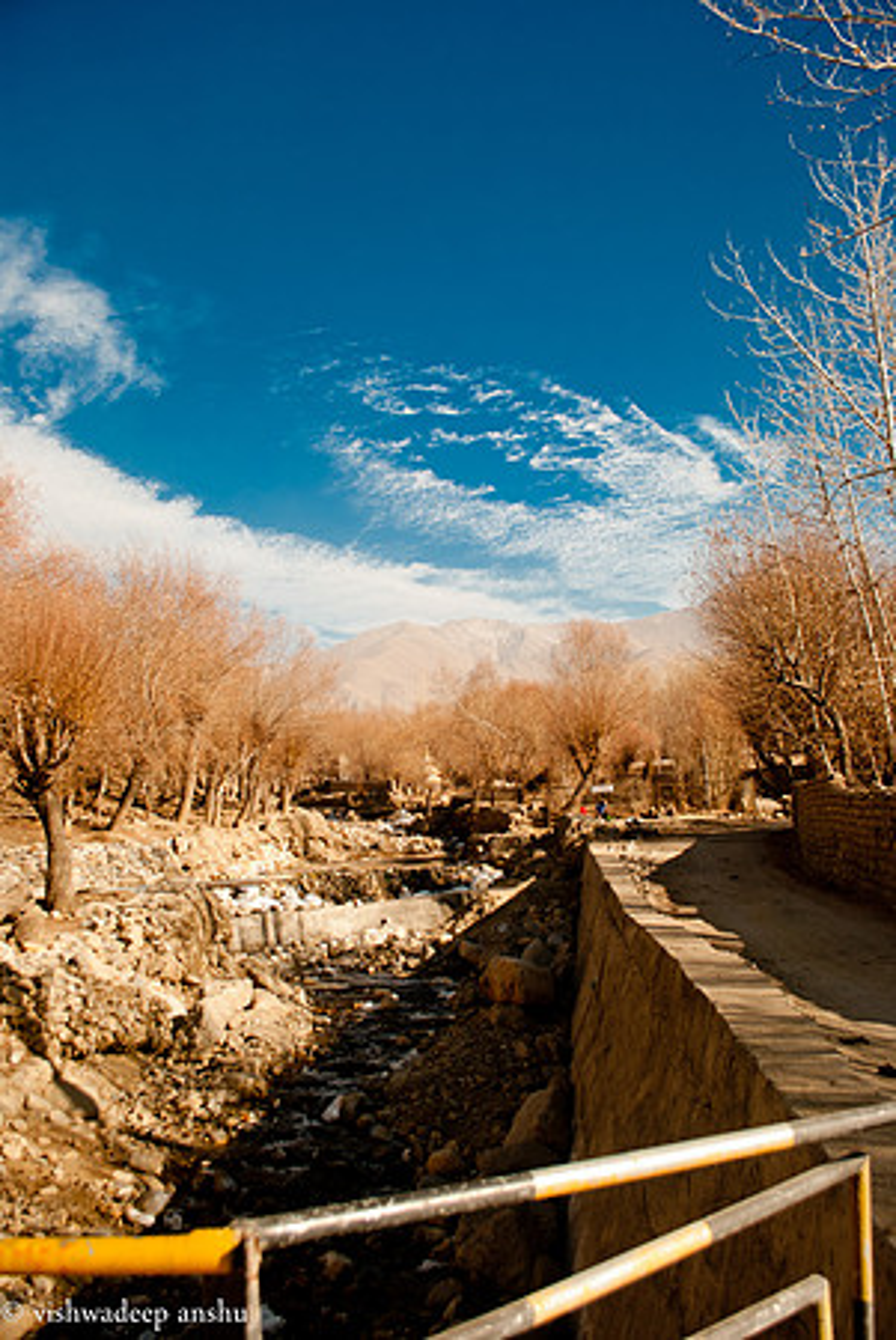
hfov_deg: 43.7
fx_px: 1117
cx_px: 448
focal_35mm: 30
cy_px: 670
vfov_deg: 61.9
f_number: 5.6
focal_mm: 20
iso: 125
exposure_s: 1/125
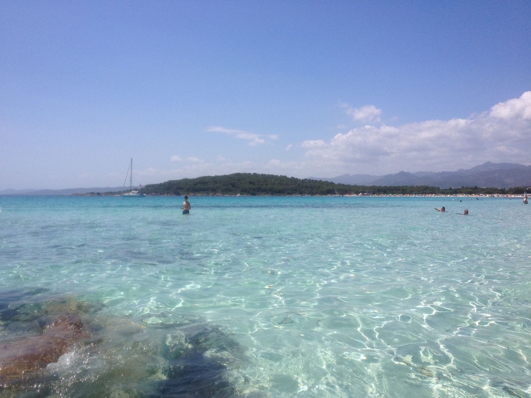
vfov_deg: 40.7
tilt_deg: -3.8
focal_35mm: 35
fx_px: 537
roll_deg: +0.5
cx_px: 266
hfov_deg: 52.6
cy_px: 199
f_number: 2.4
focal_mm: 4.28
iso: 50
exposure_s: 1/3247
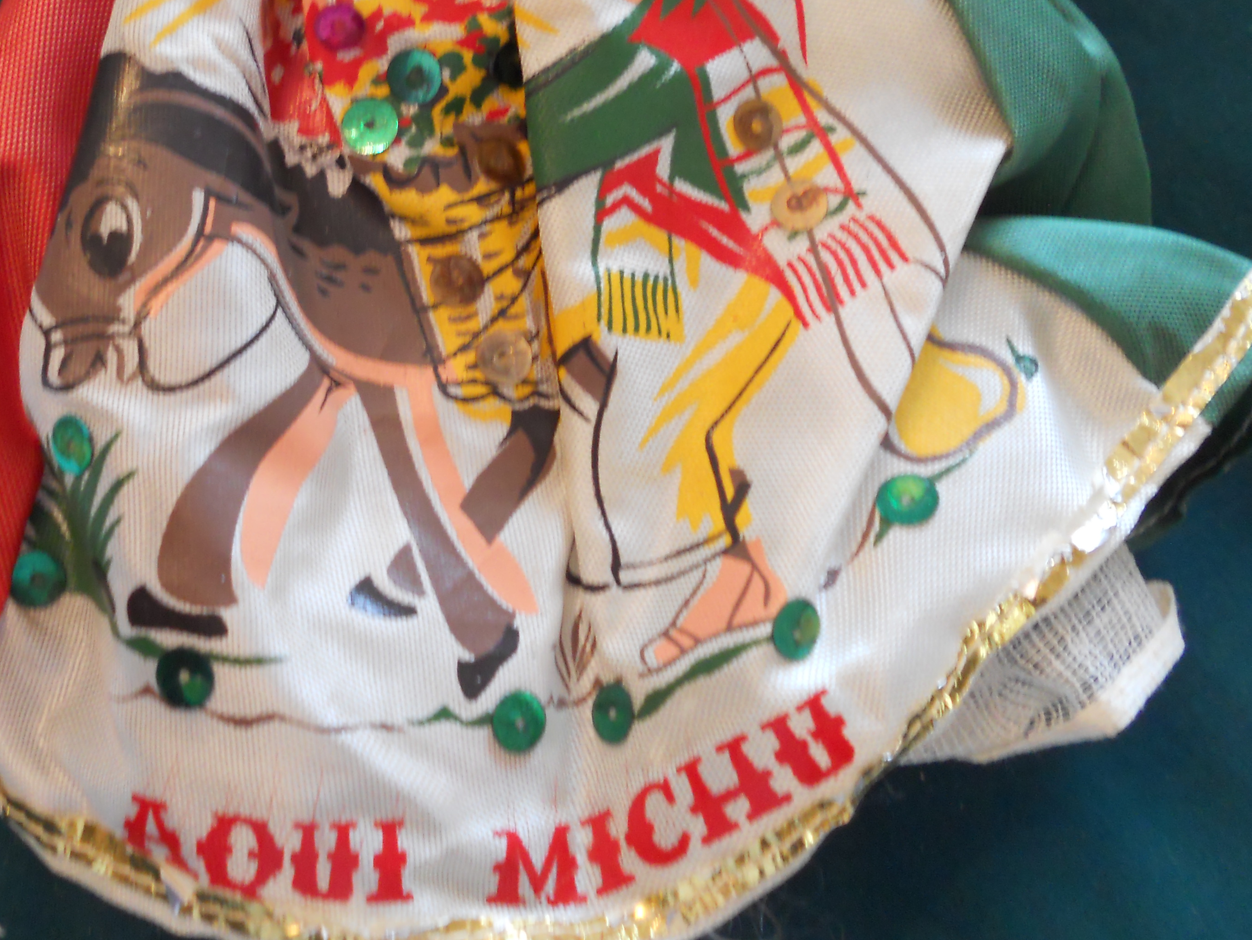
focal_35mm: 47
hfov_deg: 39.8
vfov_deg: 30.5
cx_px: 383
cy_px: 262
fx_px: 1700
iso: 200
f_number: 3.5
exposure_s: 1/30
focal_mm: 5.8
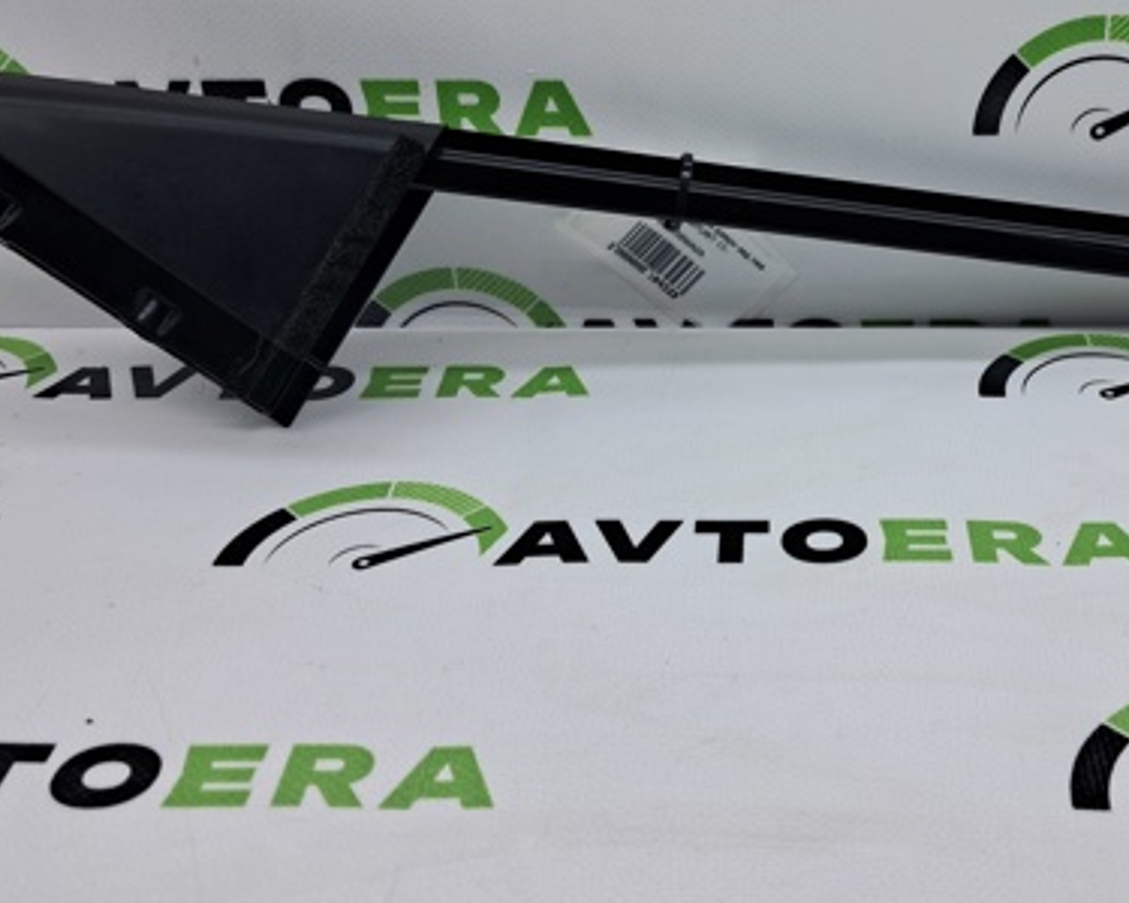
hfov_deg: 40.5
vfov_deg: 33.1
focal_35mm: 45
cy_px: 278
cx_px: 780
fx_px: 1504
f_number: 1.8
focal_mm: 4
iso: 50
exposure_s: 1/121
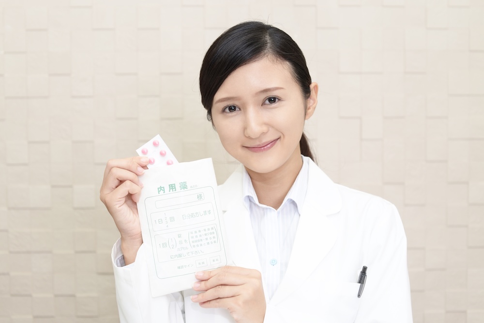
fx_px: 672
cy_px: 162
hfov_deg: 39.6
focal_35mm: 50
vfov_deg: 27.0
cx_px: 242
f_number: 5
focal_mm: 50
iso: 250
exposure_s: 1/125
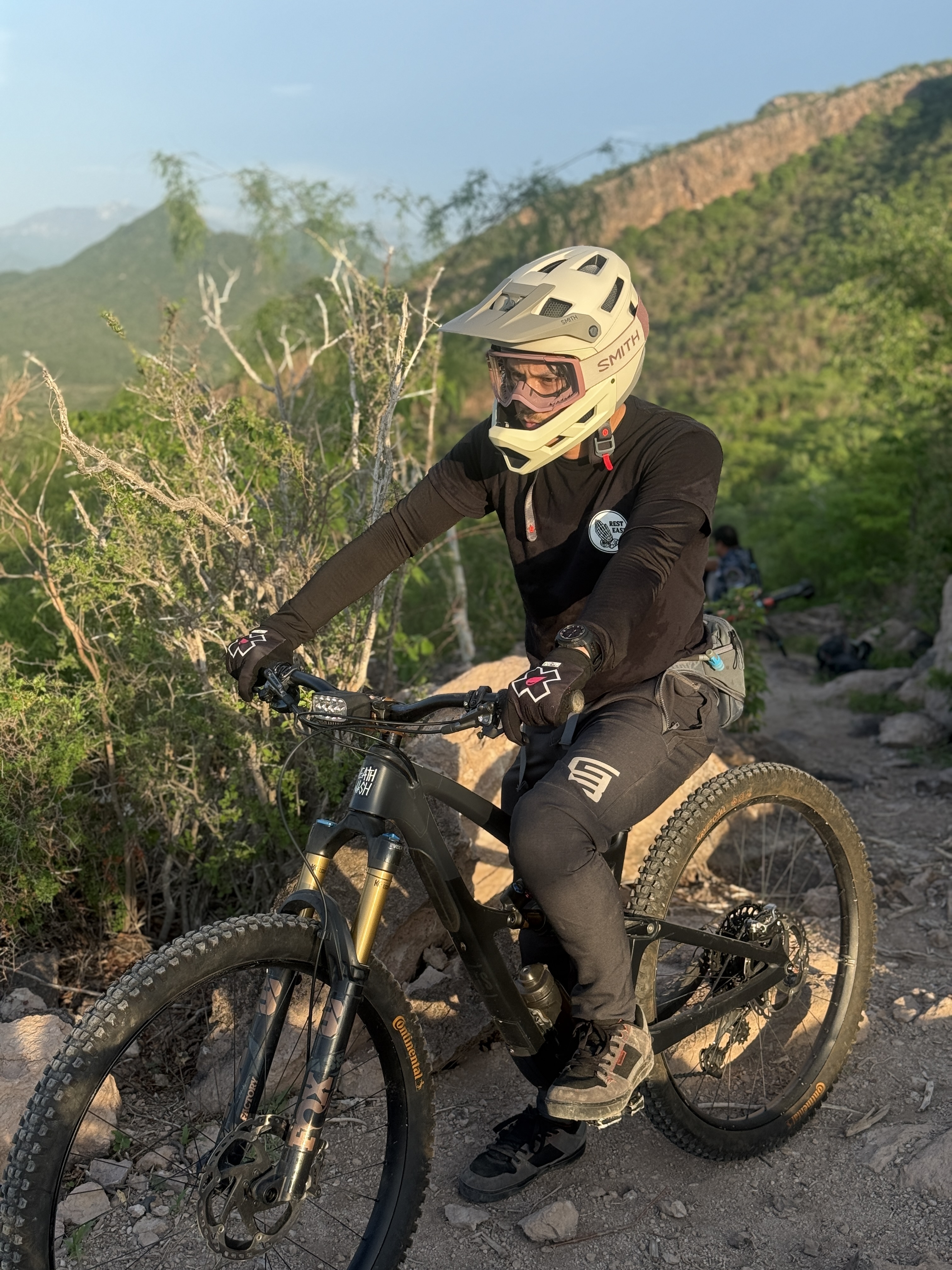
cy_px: 635
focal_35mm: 48
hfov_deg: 30.3
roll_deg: -1.0
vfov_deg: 39.7
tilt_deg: -10.4
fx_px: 1760
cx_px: 476
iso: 64
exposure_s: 1/928
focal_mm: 6.76
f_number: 1.78
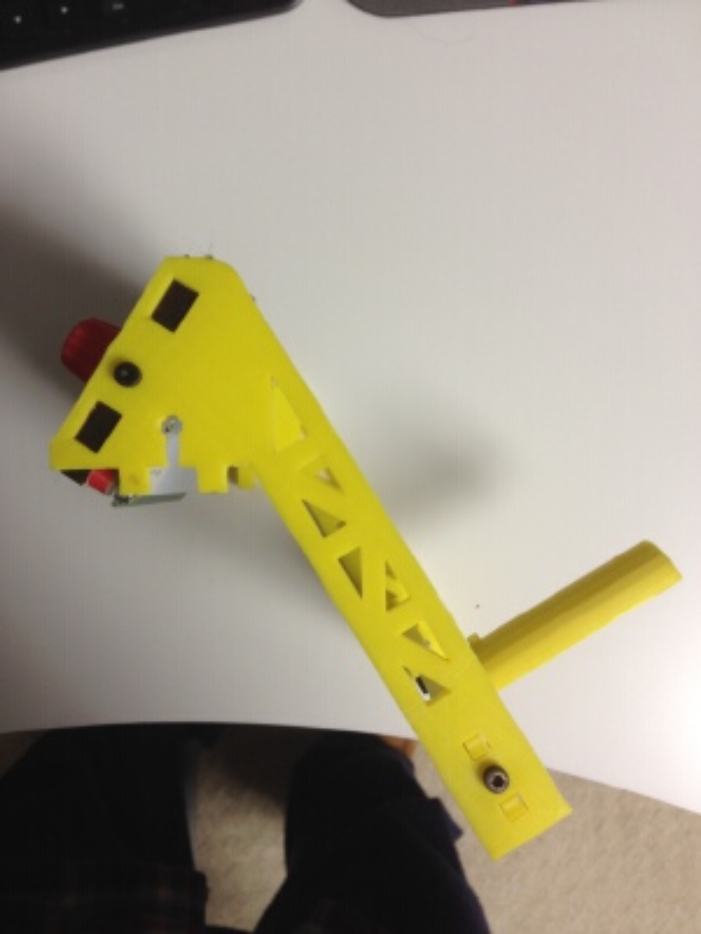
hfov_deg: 42.9
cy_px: 467
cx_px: 350
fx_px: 891
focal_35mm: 33
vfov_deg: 55.4
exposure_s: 1/20
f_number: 2.4
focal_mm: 4.12
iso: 50
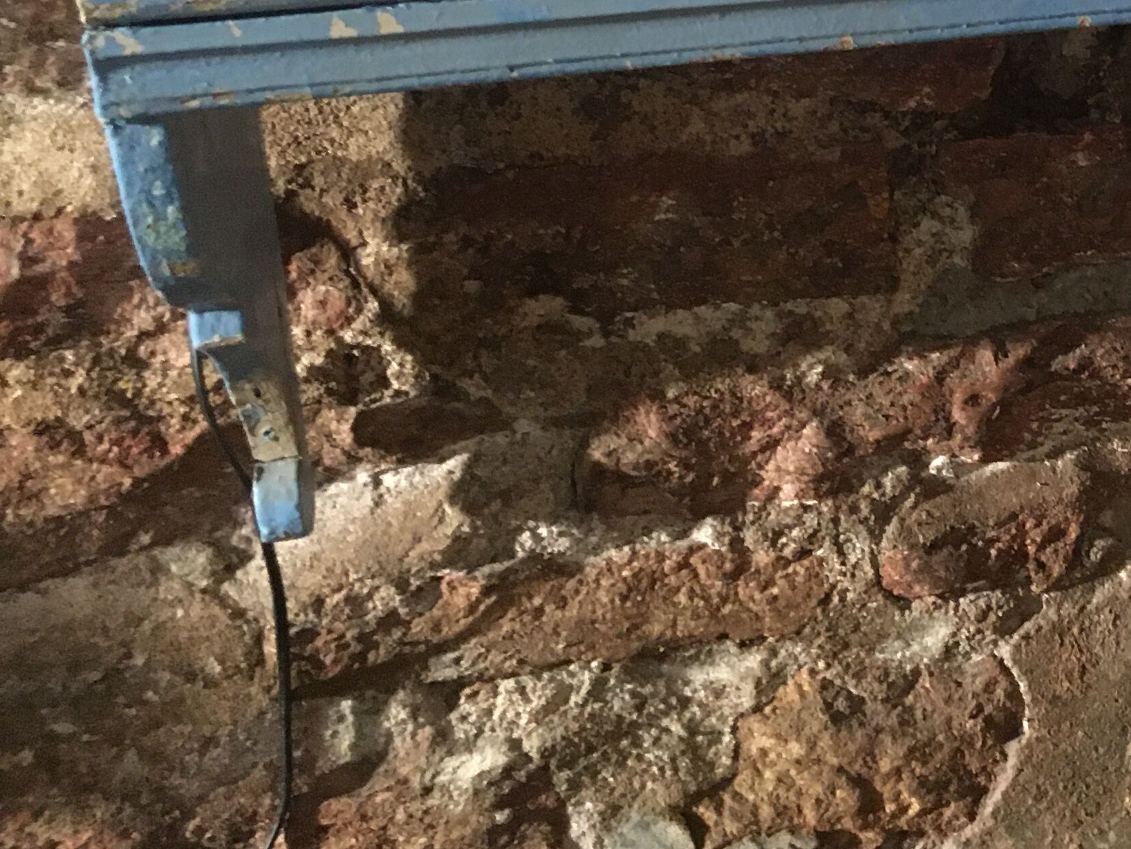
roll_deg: +1.2
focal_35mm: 70
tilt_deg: -8.9
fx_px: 2287
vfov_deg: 20.1
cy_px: -78
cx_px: 1357
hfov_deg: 25.0
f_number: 2.2
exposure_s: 1/17
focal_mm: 4.15
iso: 200
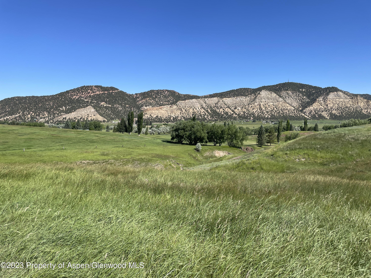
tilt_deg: -4.0
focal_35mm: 26
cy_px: 139
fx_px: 279
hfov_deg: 67.3
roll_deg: -0.2
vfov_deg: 53.1
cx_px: 186
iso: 32
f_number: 1.6
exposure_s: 1/3125
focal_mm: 4.2
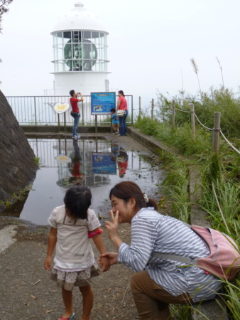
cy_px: 160
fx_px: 351
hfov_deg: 37.8
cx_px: 120
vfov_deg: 49.0
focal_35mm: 38
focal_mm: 6.8
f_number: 3.2
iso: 100
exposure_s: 1/250
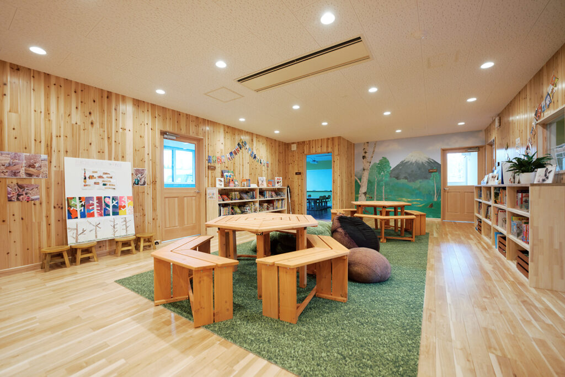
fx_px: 231
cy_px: 188
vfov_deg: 78.5
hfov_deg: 101.5
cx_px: 282
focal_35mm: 15
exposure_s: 1/200
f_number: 2.8
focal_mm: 14.7
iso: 500
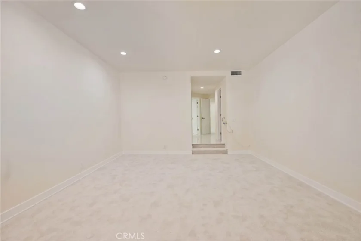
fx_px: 160
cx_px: 180
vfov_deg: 73.7
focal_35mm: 16
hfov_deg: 96.7
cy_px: 120
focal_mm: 16
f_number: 5.6
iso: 400
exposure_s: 1/320
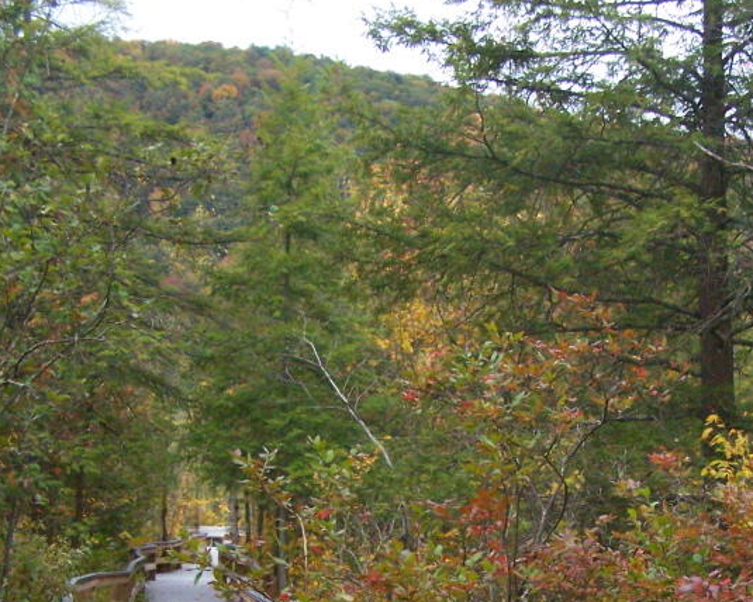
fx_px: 1582
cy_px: 498
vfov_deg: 21.2
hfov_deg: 26.5
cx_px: 532
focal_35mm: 71
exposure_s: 1/200
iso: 400
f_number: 2.8
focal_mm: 6.3
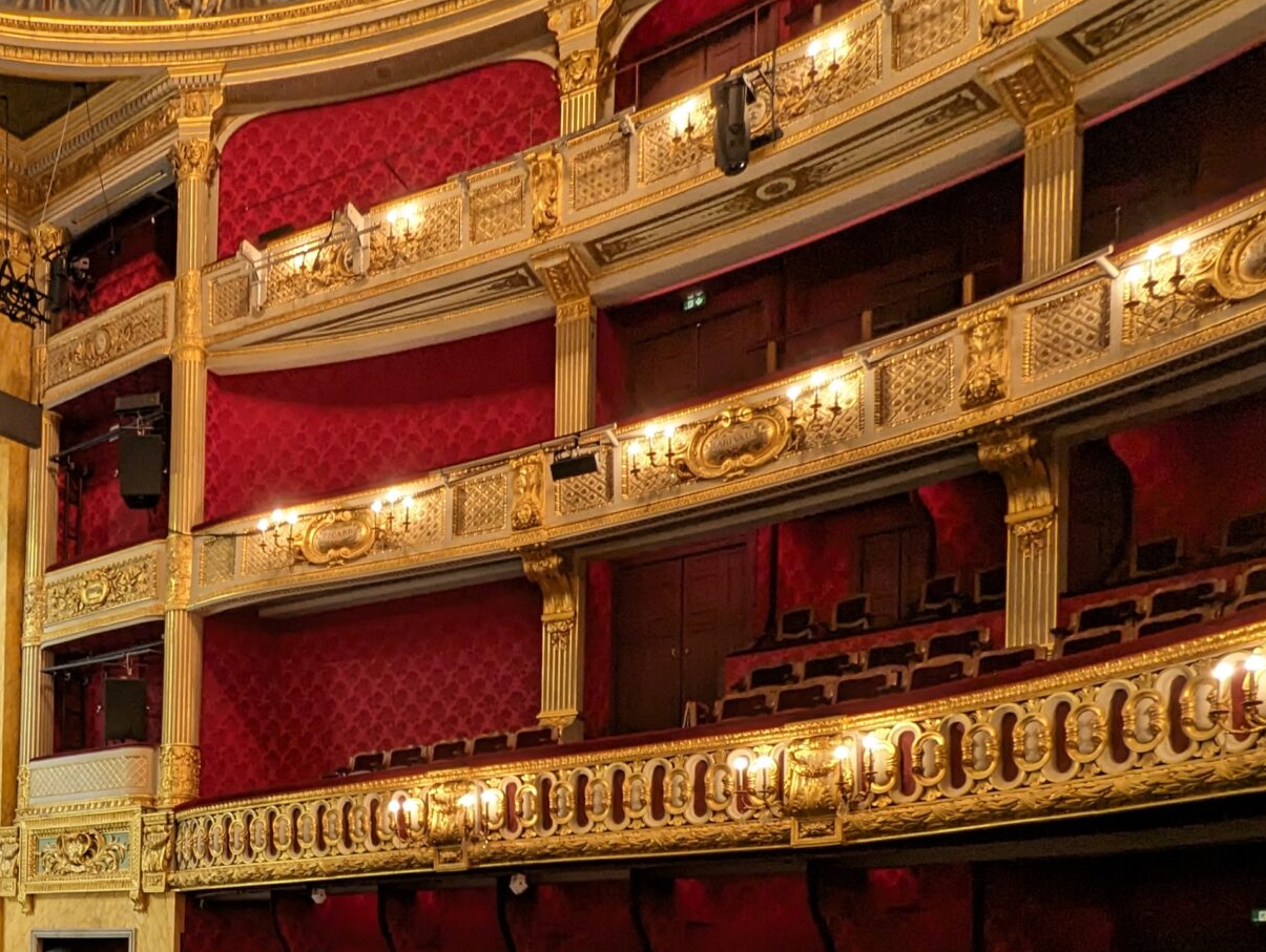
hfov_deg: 47.3
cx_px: 83
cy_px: 952
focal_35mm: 34
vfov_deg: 37.4
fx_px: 1245
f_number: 2.2
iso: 144
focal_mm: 2.35
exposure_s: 1/25
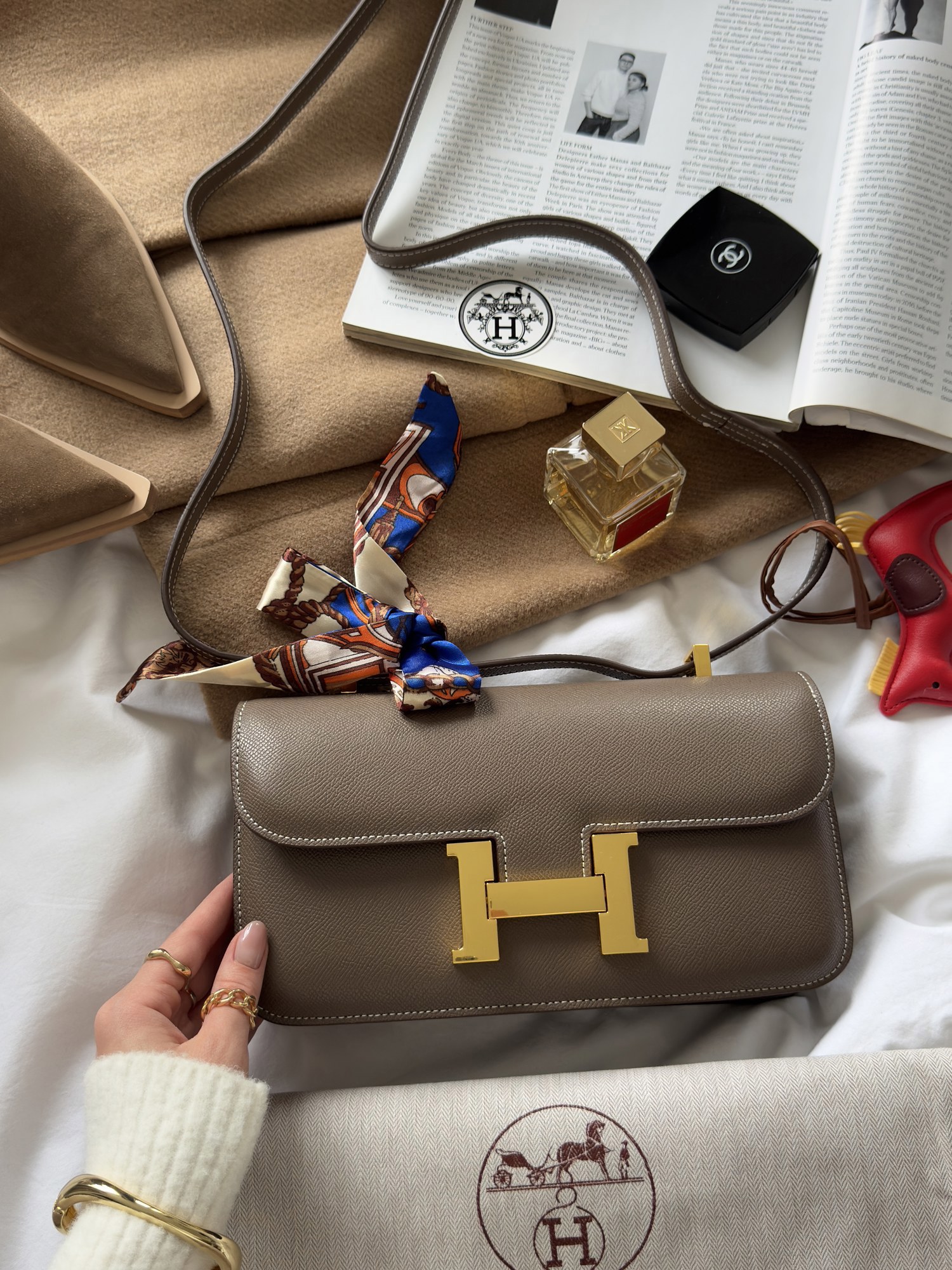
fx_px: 1283
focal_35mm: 35
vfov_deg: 52.6
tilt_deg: -70.3
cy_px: 635
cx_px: 476
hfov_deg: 40.7
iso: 125
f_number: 1.78
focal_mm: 6.76
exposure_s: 1/60
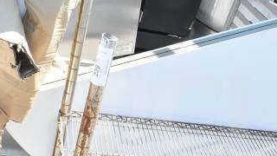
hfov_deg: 38.3
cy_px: 146
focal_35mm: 54
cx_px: 173
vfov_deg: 21.6
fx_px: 397
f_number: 10
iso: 1600
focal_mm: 18
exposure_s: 1/640
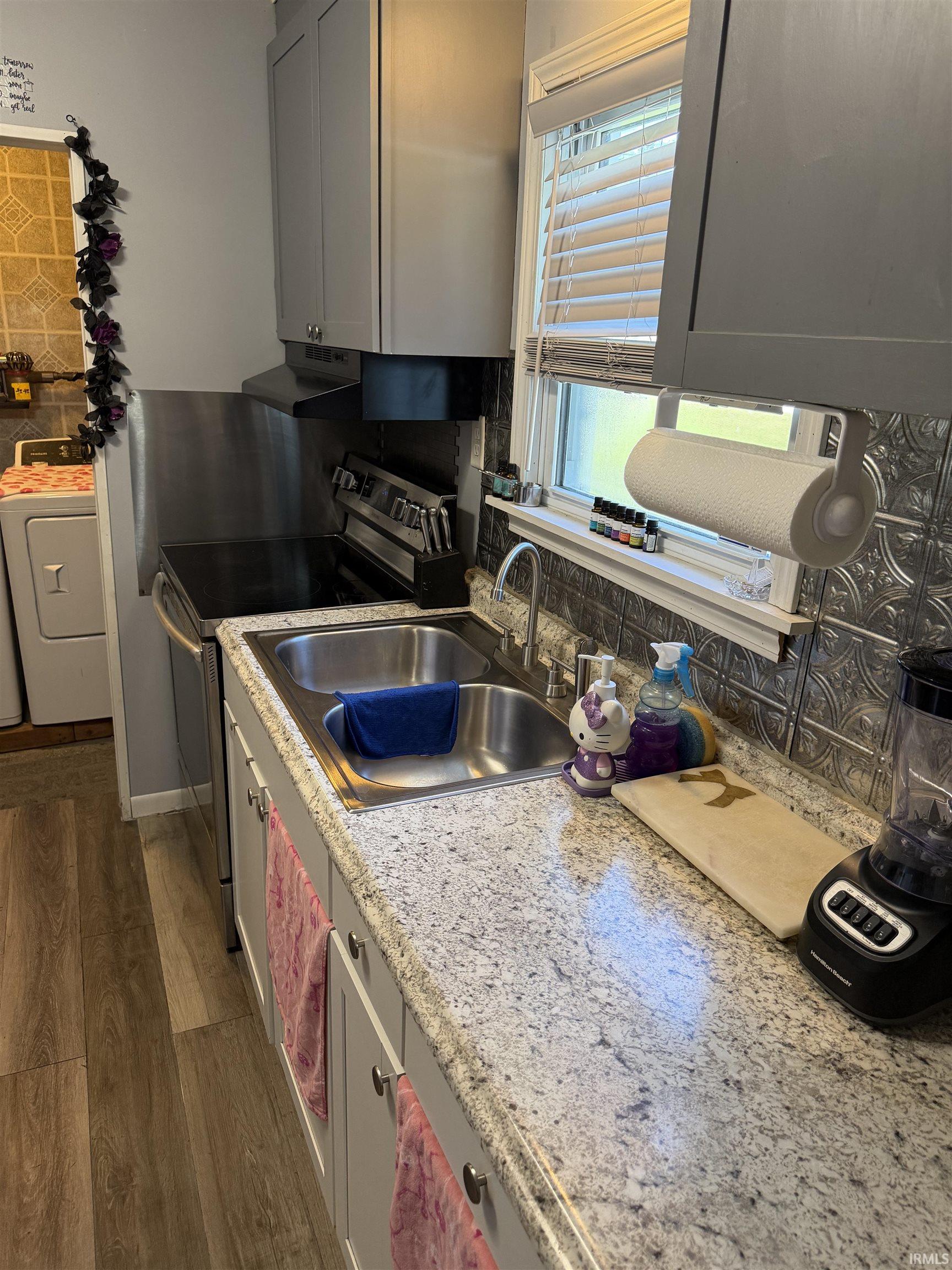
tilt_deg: -21.3
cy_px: 635
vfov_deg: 71.6
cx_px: 476
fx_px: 880
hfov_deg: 56.8
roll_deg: -4.5
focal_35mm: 24
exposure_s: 1/120
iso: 250
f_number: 1.78
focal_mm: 6.76
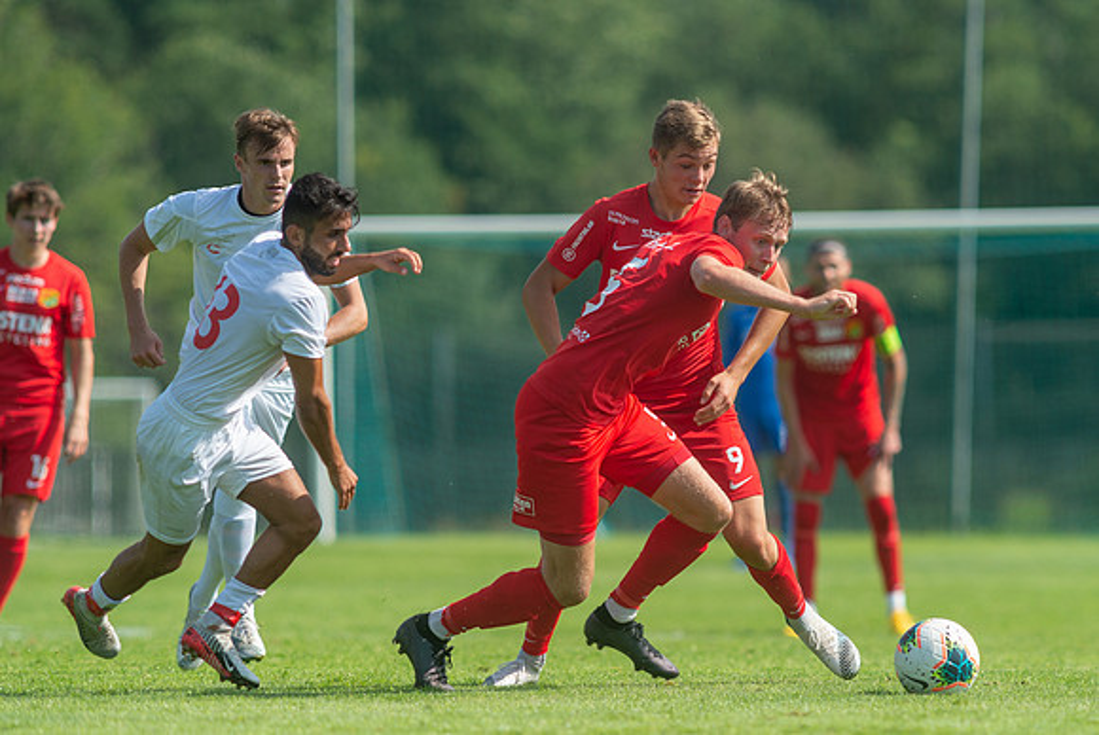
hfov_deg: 4.3
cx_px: 627
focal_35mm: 484
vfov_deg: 2.8
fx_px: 14796
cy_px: 413
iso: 280
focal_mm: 420
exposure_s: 1/1250
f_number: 4
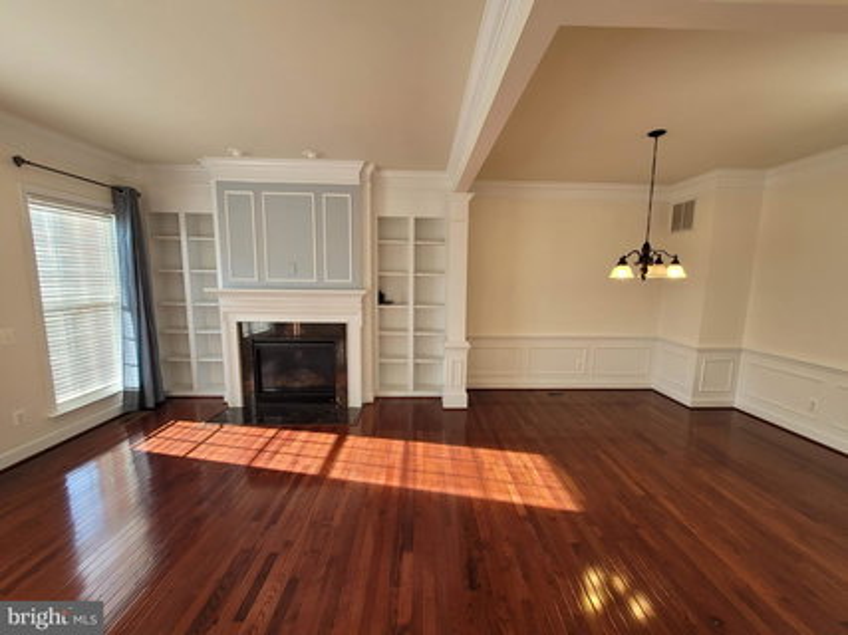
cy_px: 318
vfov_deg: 89.9
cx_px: 424
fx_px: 318
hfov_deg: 106.2
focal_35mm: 13
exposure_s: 1/59
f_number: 2.2
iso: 50
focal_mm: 1.74
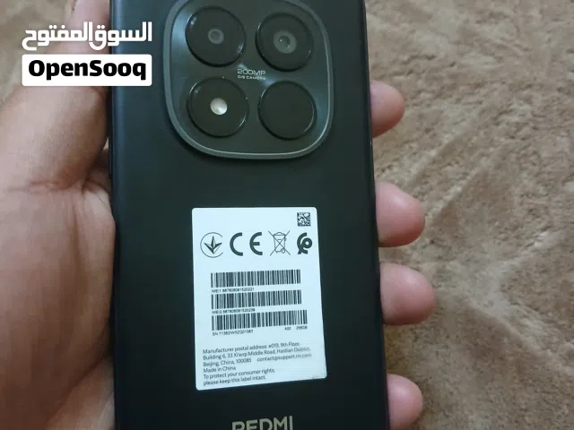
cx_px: 287
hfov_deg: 65.3
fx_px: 448
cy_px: 215
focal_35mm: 27
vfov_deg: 51.4
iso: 800
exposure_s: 1/14.3
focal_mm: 3.98
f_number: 1.8
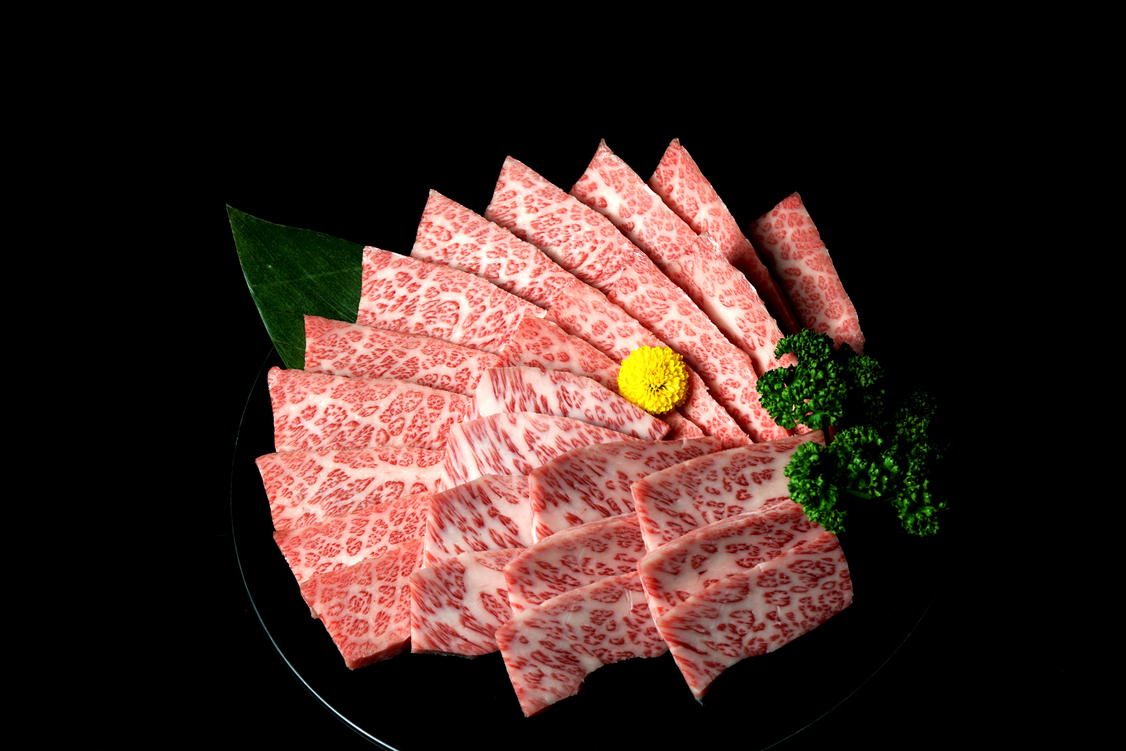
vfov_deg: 27.0
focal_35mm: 50
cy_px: 376
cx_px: 563
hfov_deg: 39.6
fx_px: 1564
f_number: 11
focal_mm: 50
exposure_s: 1/5
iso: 100
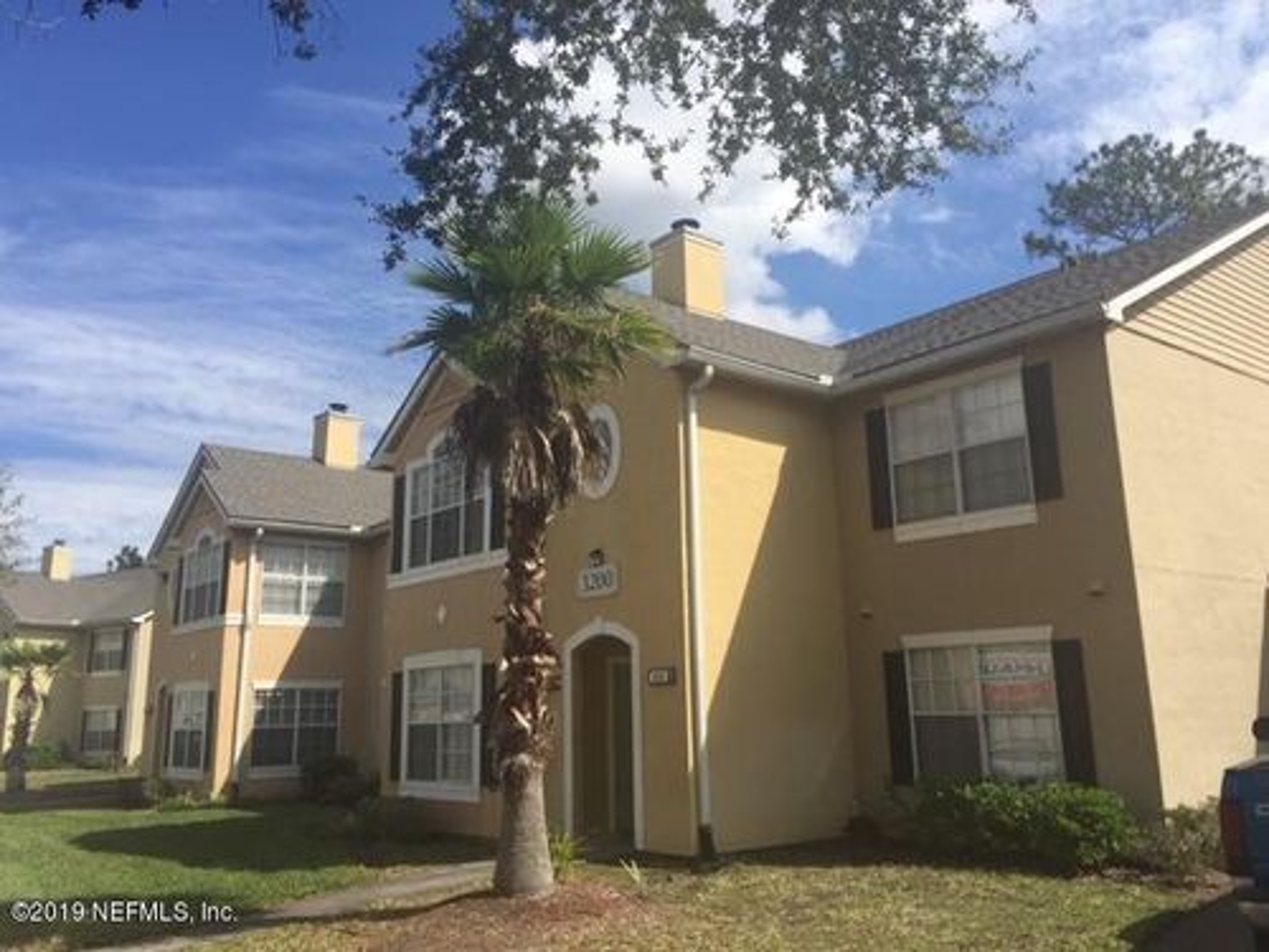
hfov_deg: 61.7
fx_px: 1063
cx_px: 634
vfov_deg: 48.2
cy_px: 476
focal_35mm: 29
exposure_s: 1/2198
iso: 32
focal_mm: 4.15
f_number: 2.2
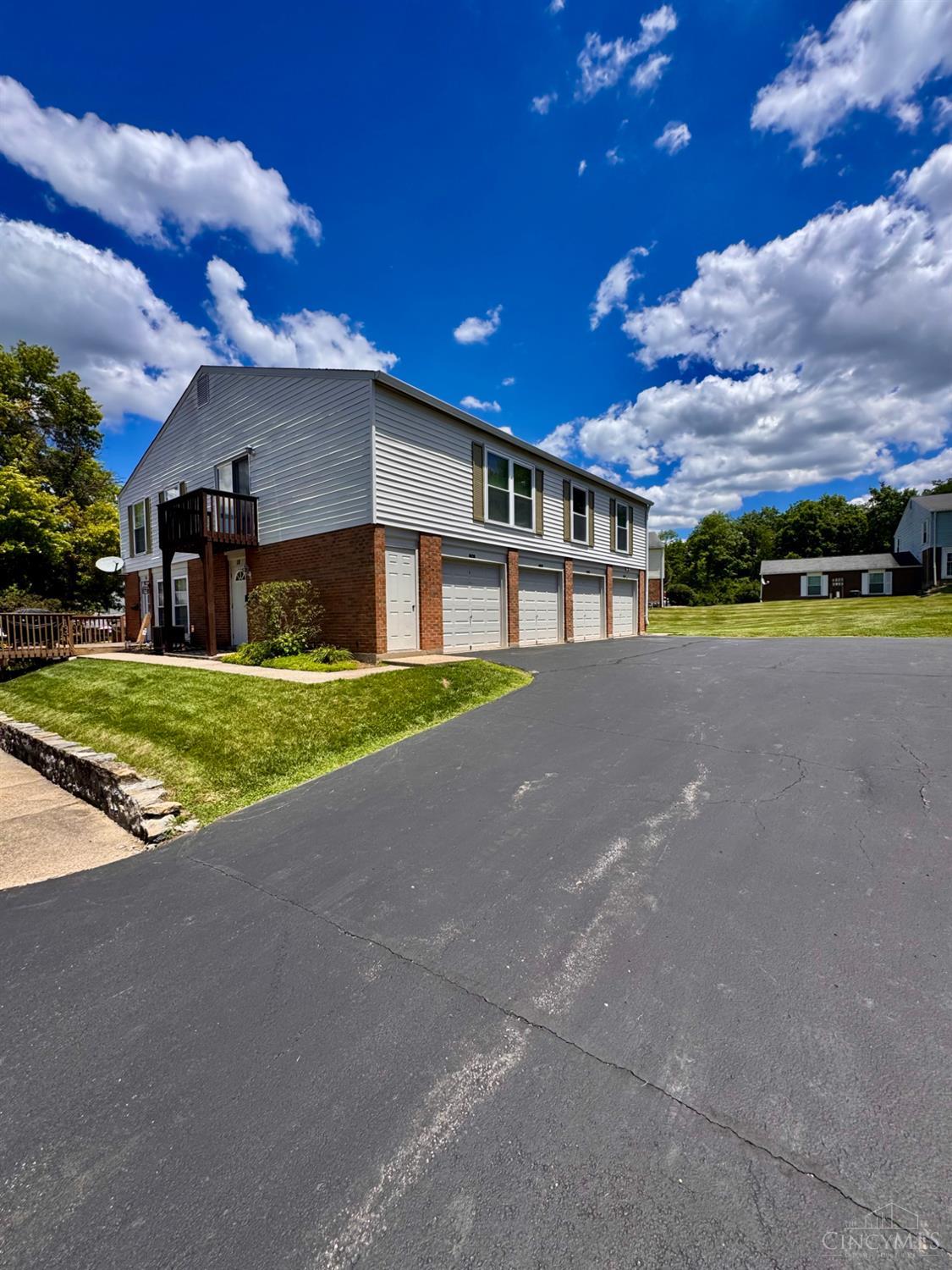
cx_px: 476
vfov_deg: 102.1
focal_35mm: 14
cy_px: 635
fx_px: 513
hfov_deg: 85.7
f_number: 2.2
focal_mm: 2.22
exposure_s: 1/2415
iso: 50
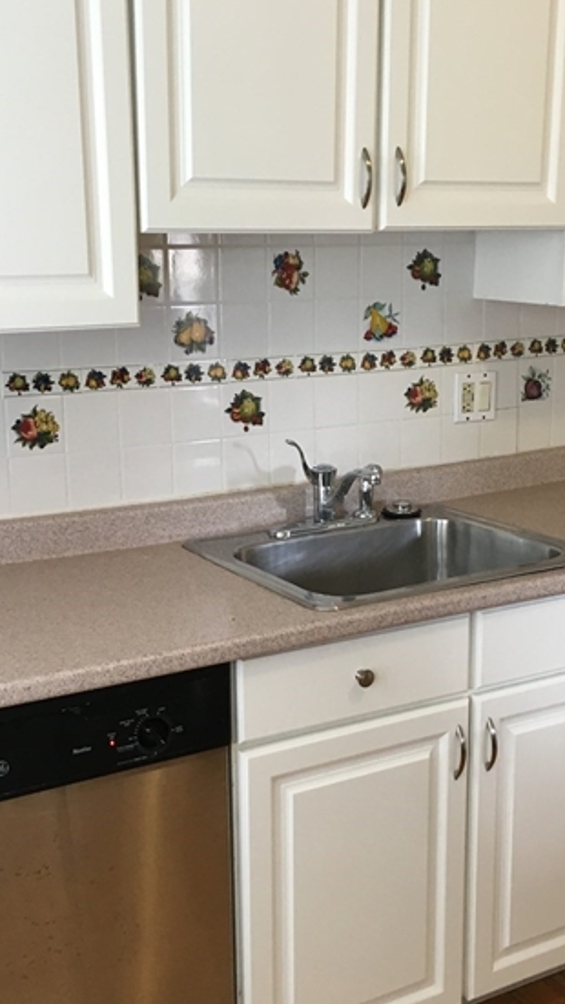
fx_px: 1172
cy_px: 519
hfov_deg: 27.1
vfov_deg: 46.4
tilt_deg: -14.8
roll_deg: +0.1
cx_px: 313
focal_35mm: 44
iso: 80
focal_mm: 4.15
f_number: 2.2
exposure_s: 1/30
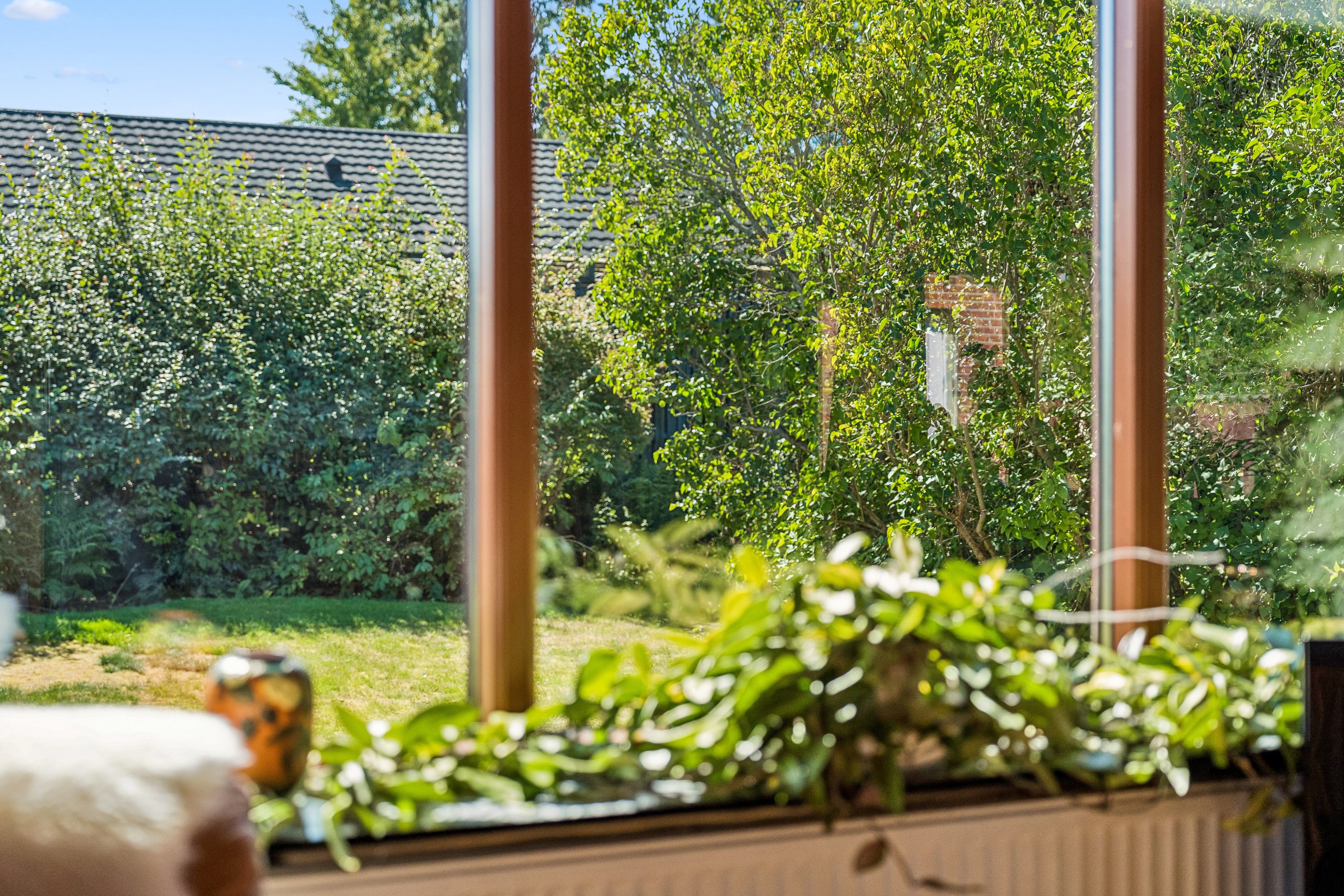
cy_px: 448
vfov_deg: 25.5
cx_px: 672
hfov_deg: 37.5
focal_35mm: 53
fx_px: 1979
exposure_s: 1/3200
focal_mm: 53
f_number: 2.8
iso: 800
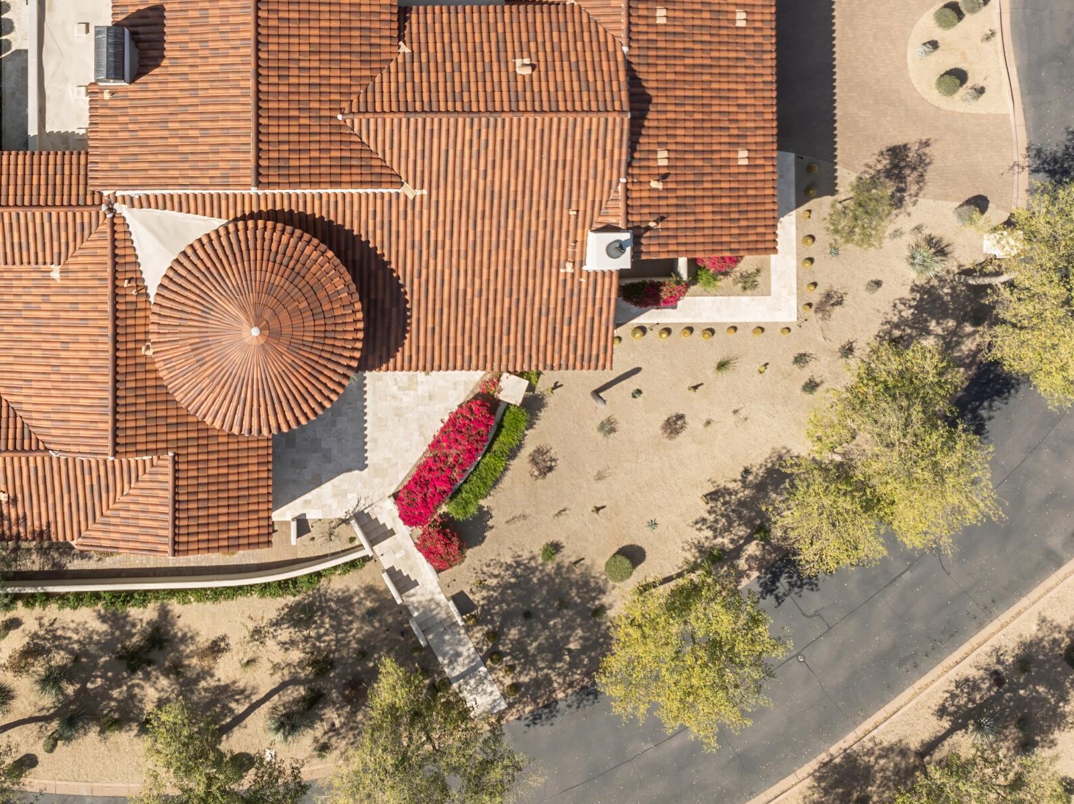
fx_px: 1395
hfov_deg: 41.1
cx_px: 290
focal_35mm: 45
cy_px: 142
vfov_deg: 31.2
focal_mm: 12.3
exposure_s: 1/1000
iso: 110
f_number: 2.8
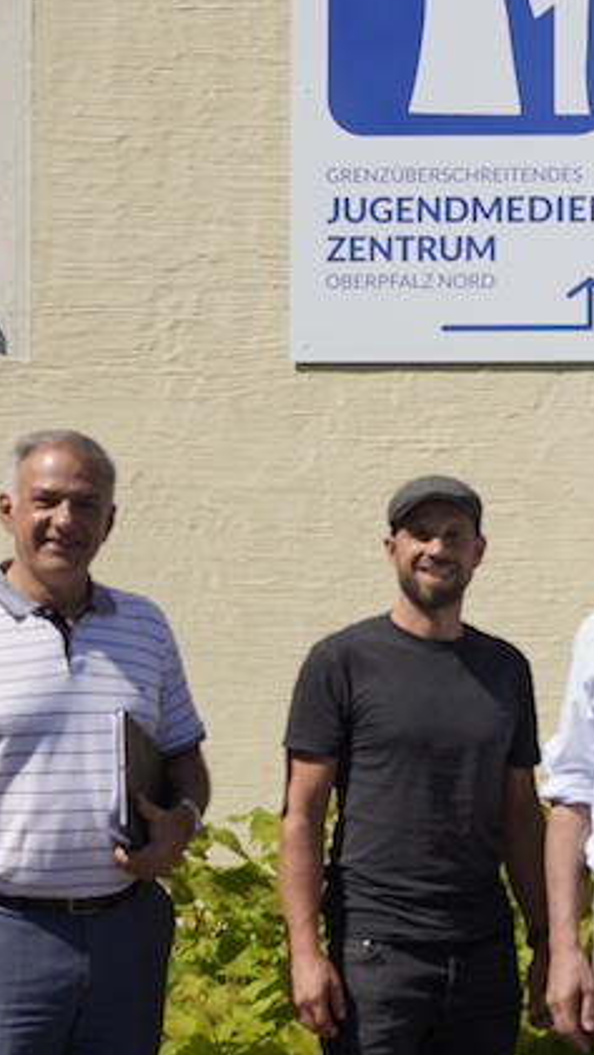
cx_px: 764
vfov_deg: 22.7
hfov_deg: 12.5
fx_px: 2631
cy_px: 521
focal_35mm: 94
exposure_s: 1/1000
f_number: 5
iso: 100
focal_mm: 35
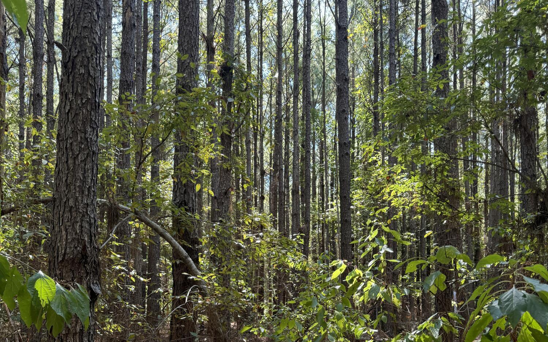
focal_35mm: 34
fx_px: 508
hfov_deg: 56.7
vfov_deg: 35.3
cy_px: 301
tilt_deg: +3.9
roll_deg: +0.0
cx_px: 274
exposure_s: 1/121
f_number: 1.78
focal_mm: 6.76
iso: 80
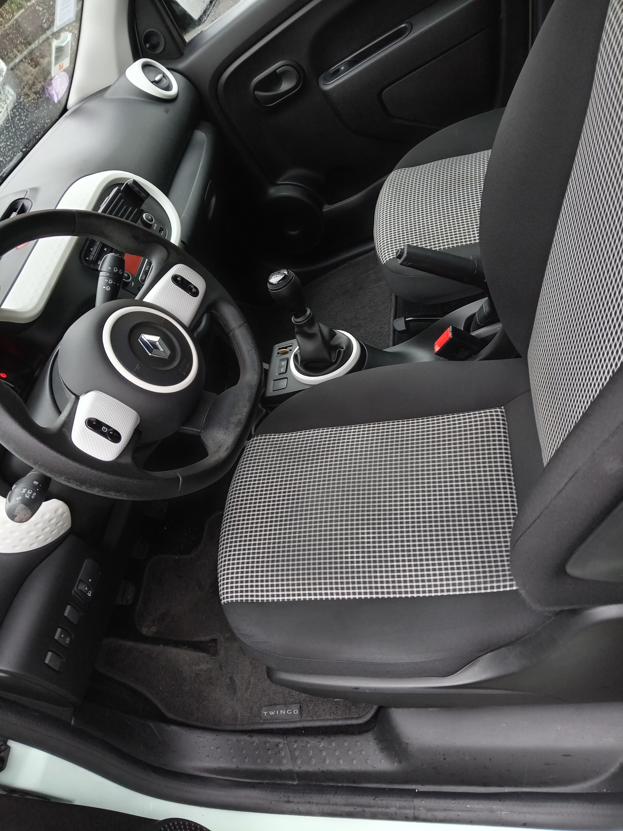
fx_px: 624
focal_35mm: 26
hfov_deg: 53.1
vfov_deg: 67.3
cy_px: 416
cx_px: 312
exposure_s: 1/33.3
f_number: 1.8
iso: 190
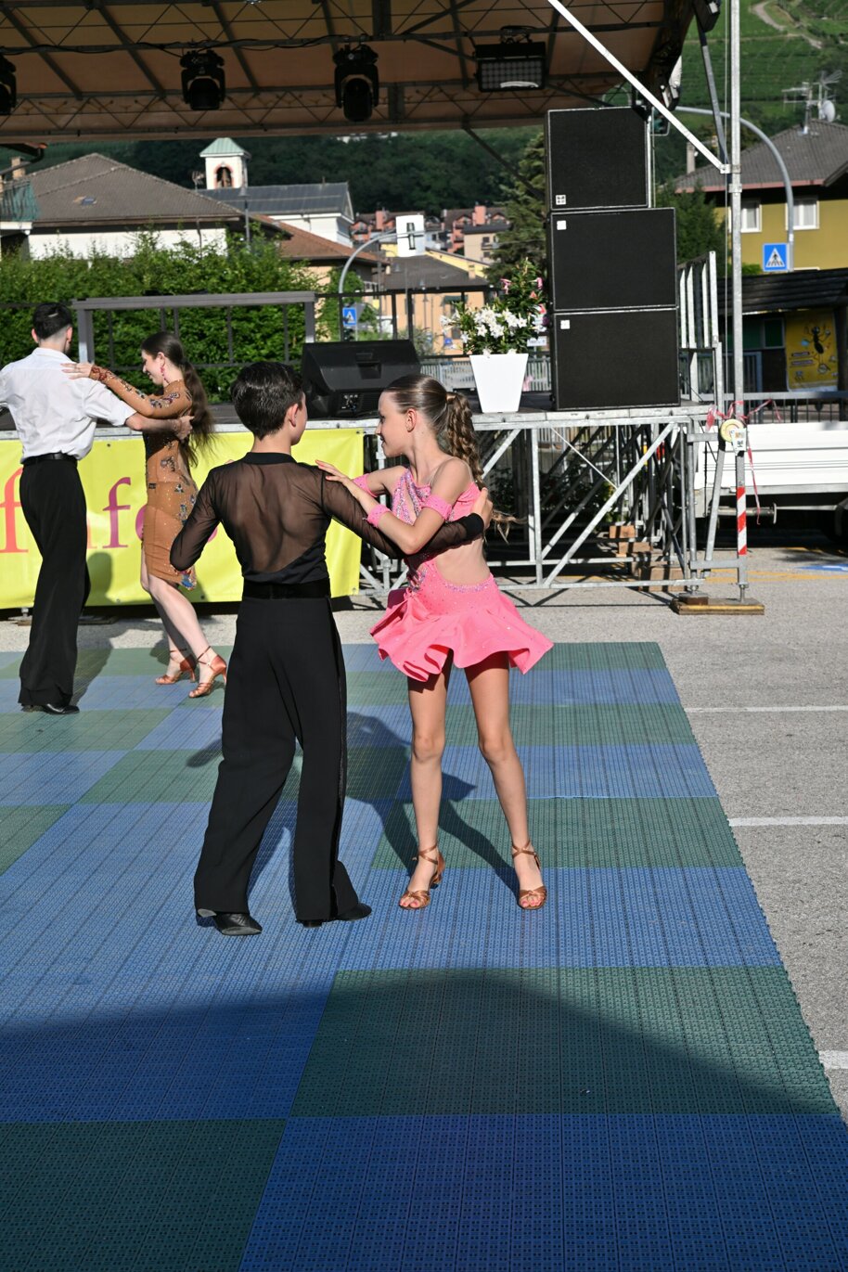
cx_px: 424
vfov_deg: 28.8
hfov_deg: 19.5
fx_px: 2473
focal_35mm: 70
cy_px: 636
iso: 200
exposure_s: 1/500
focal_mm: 70
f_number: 8
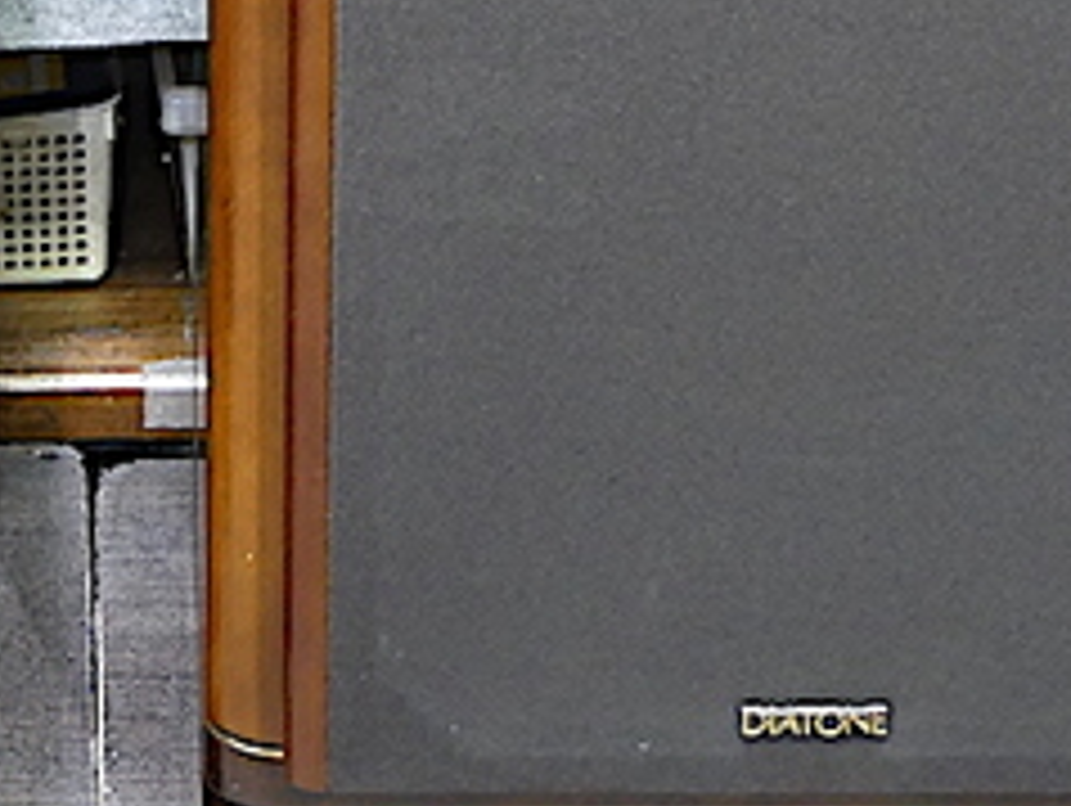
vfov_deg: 10.3
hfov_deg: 13.8
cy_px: -284
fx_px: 4367
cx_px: 40
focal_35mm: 141
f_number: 3.7
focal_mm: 6.3
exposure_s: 1/2
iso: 200
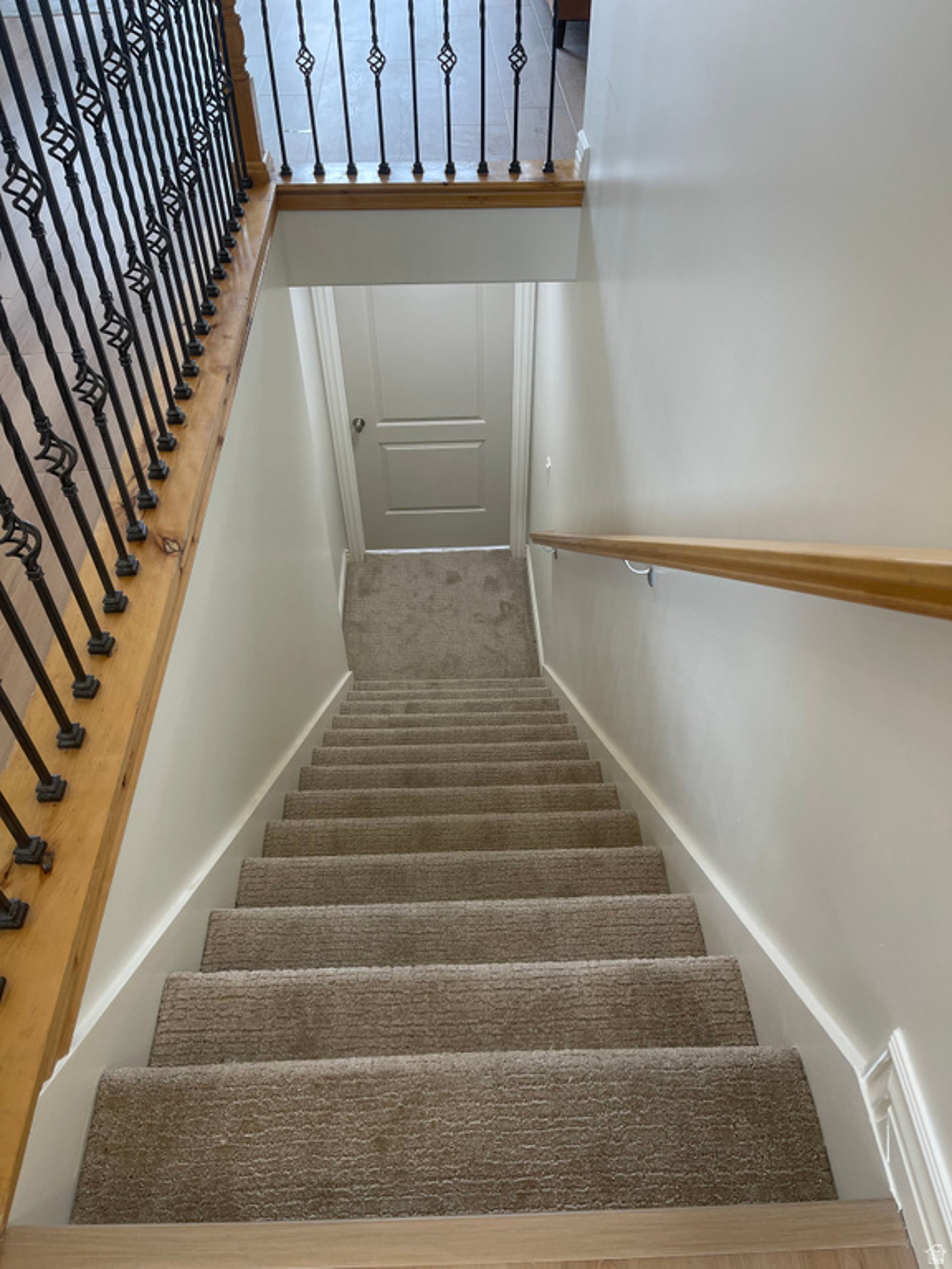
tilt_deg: -45.3
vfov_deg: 69.4
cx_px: 476
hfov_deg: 54.9
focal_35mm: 25
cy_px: 634
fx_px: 917
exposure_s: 1/120
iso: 80
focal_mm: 5.1
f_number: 1.6
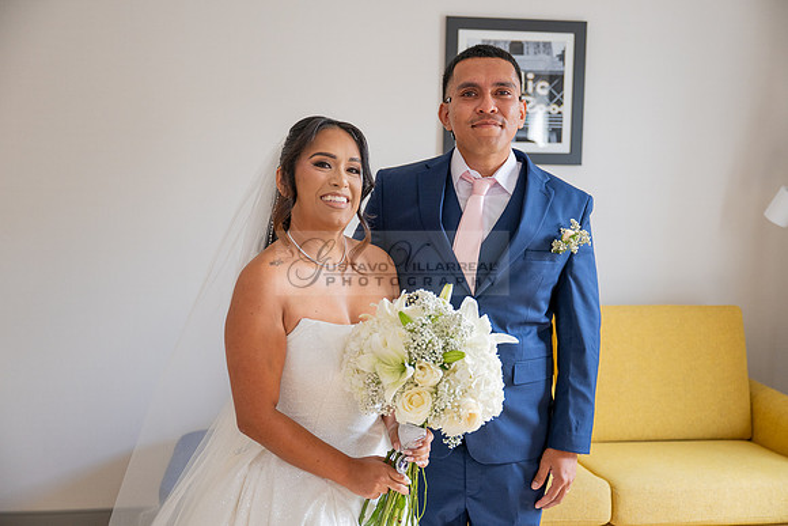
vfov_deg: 32.6
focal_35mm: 41
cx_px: 394
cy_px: 263
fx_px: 898
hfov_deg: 47.4
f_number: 2.8
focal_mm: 41
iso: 800
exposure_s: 1/160
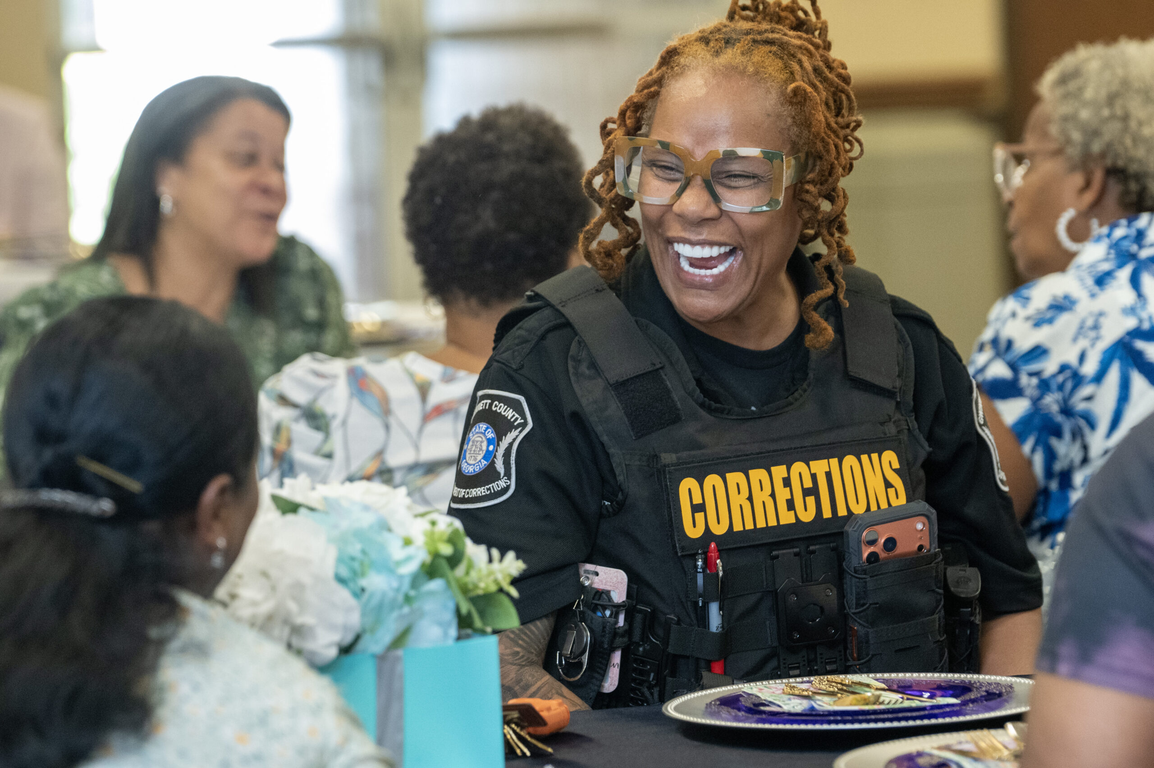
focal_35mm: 196
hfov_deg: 10.5
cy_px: 384
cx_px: 577
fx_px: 6281
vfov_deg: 7.0
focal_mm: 131
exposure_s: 1/200
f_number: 3.5
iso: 3200
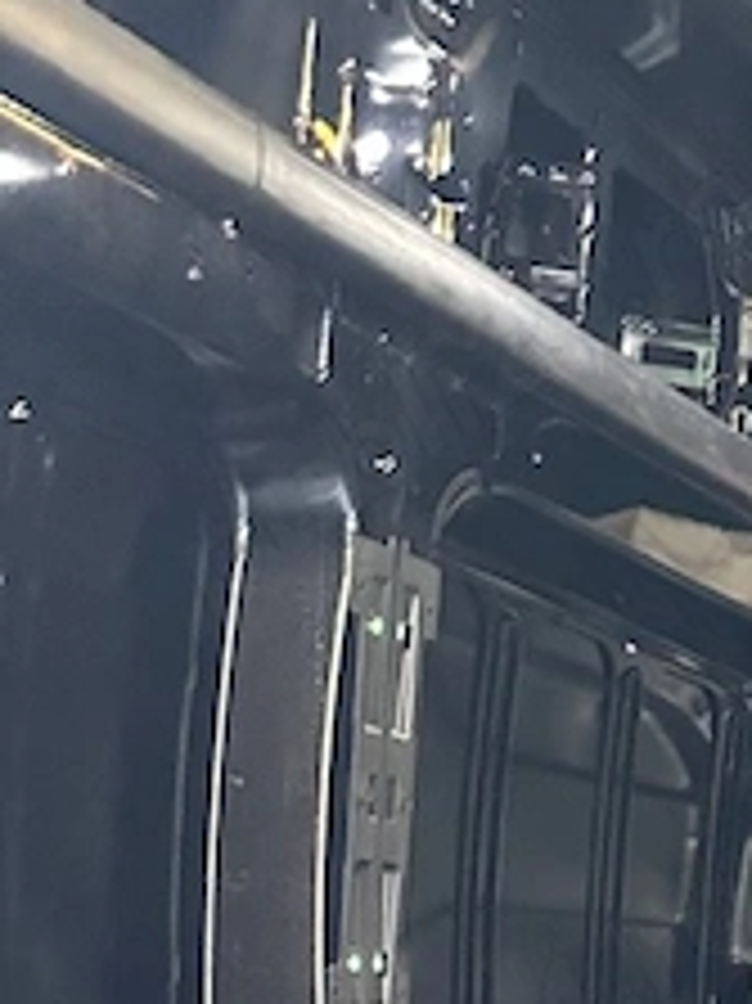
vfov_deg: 21.2
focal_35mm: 86
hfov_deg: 15.0
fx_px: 2493
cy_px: 1198
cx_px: 1346
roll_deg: -0.4
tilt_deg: -1.6
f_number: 1.78
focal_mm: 6.86
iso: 2000
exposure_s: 1/27
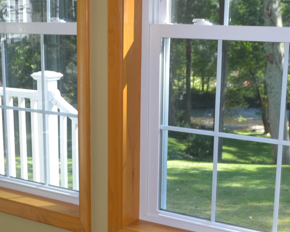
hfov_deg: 32.6
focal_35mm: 57
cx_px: 204
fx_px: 489
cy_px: 129
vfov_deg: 26.7
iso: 100
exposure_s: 1/50
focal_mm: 18
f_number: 3.5
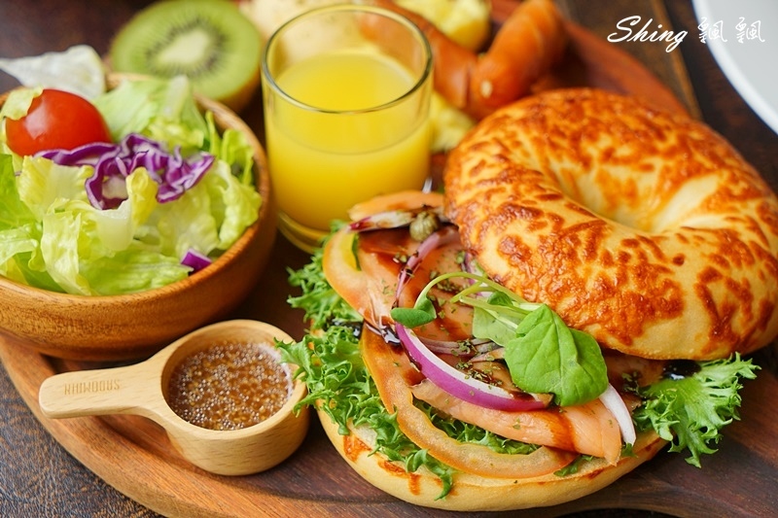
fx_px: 1448
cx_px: 389
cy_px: 259
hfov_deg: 30.1
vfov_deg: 20.3
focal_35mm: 67
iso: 125
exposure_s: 1/80
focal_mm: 67
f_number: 5.6
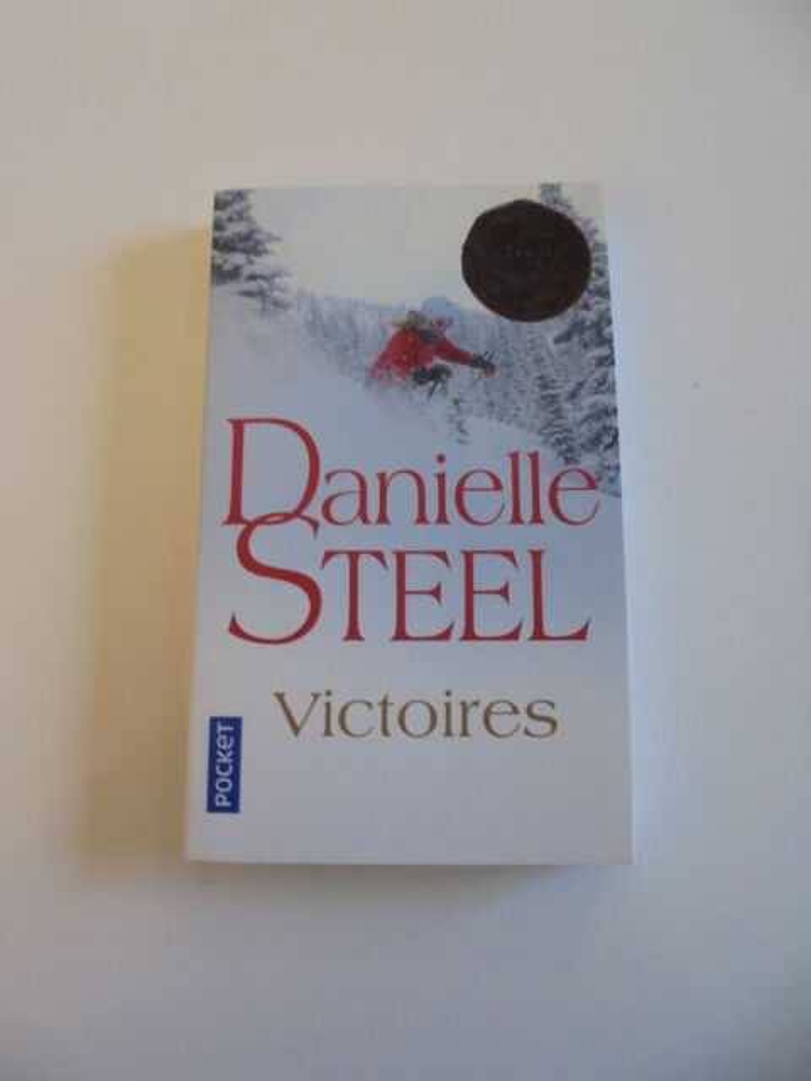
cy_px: 540
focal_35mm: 26
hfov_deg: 53.1
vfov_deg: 67.3
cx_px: 406
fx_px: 812
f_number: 3.5
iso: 250
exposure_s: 1/30
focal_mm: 4.6
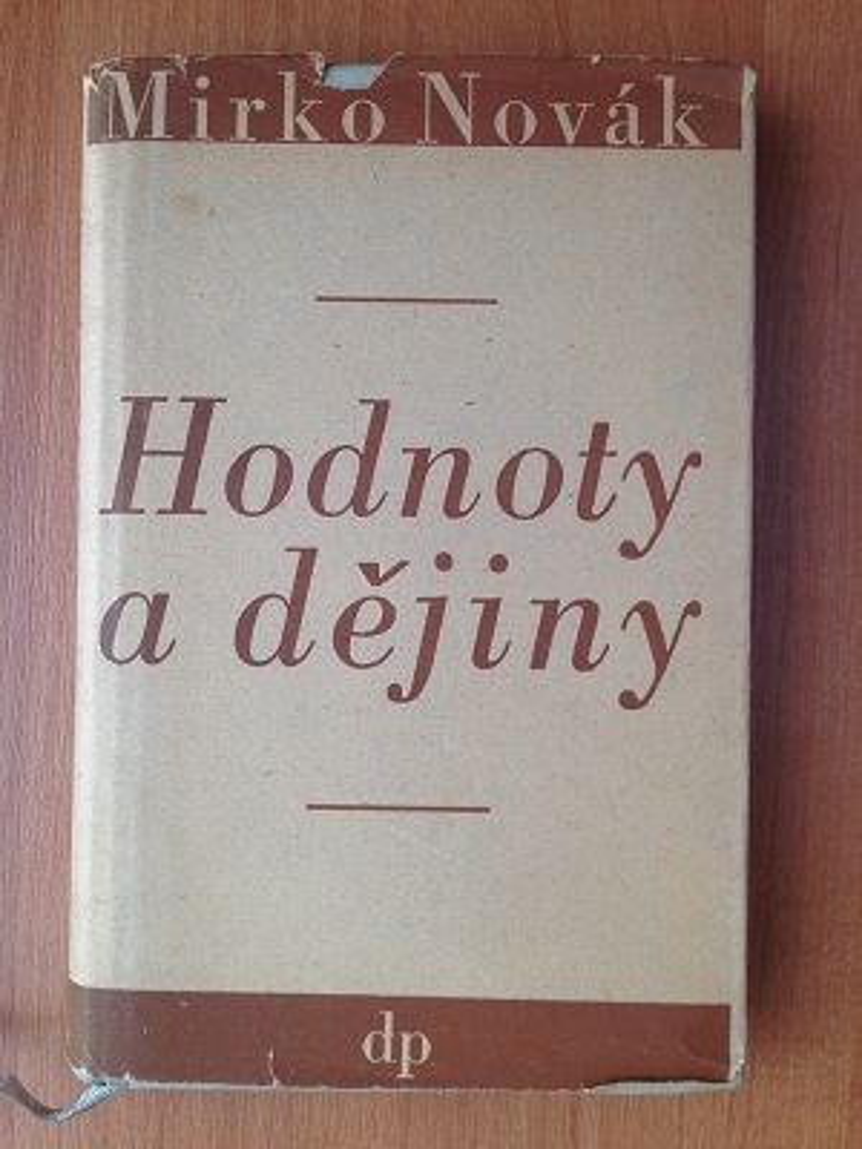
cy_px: 574
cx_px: 431
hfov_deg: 42.9
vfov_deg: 55.4
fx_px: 1096
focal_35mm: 33
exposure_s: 1/24
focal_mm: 4.12
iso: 50
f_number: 2.4
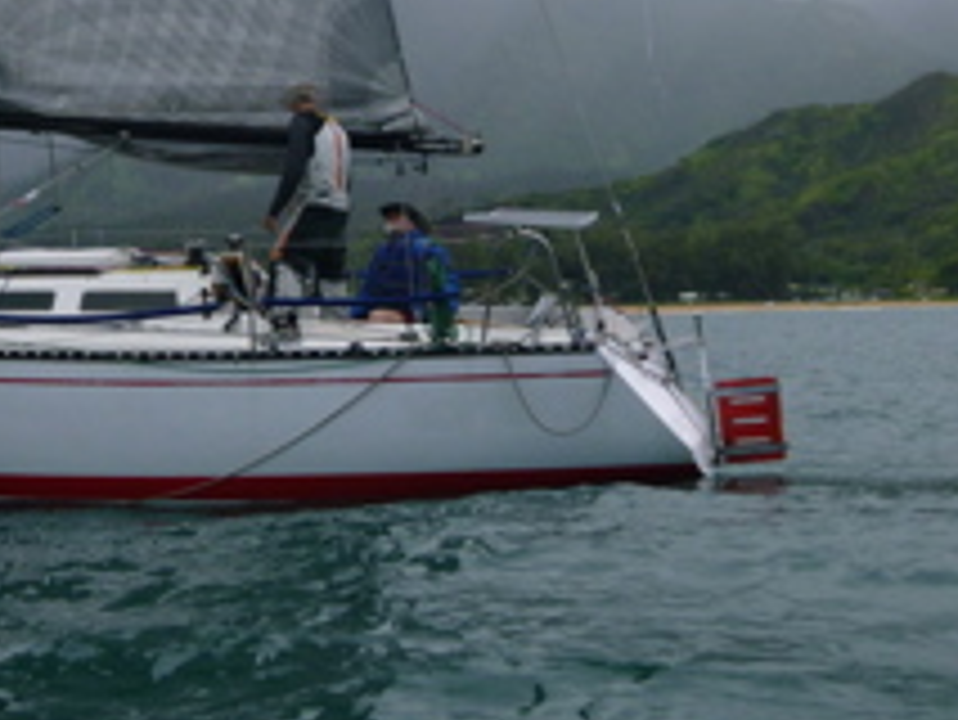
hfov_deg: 25.4
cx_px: 245
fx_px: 2104
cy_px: 106
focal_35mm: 76
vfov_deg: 19.1
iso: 100
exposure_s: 1/800
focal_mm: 6.4
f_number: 4.4
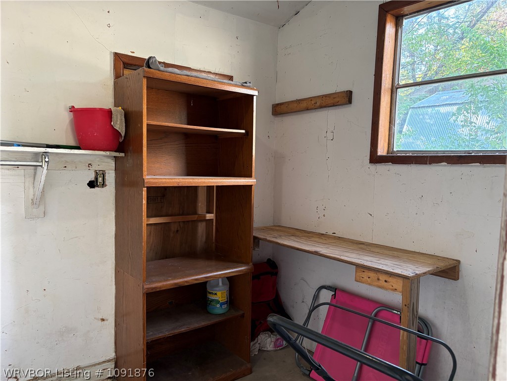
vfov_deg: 53.1
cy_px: 190
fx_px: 381
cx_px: 254
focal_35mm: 26
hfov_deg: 67.3
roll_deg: -2.1
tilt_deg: -3.3
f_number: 1.6
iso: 125
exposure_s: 1/64
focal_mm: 5.96
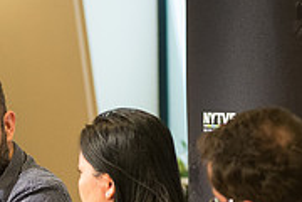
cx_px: -23
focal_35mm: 338
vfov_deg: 4.1
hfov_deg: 6.1
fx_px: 2835
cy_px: 250
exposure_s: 1/200
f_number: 4
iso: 3200
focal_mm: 105
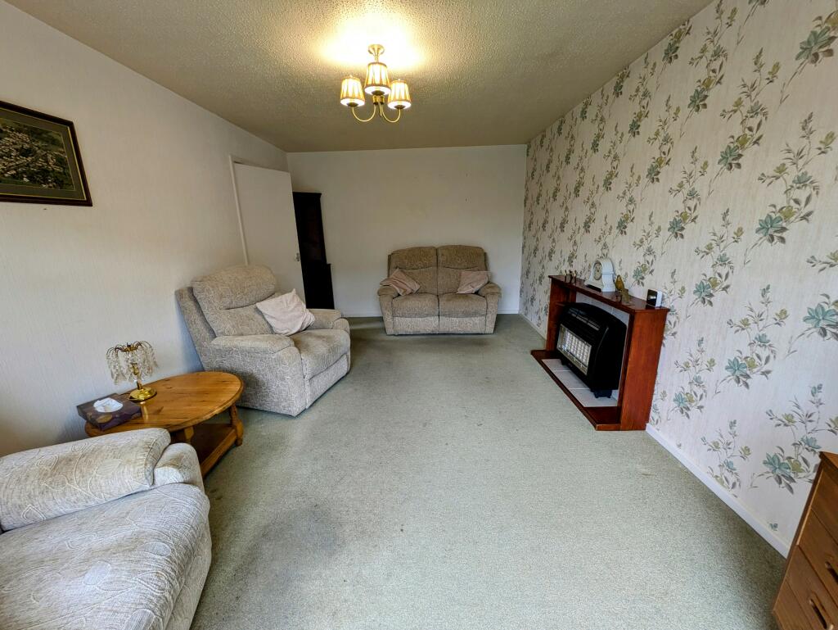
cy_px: 315
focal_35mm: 14
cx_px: 419
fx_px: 339
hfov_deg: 102.0
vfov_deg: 85.7
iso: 47
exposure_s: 1/25
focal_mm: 1.83
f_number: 2.2
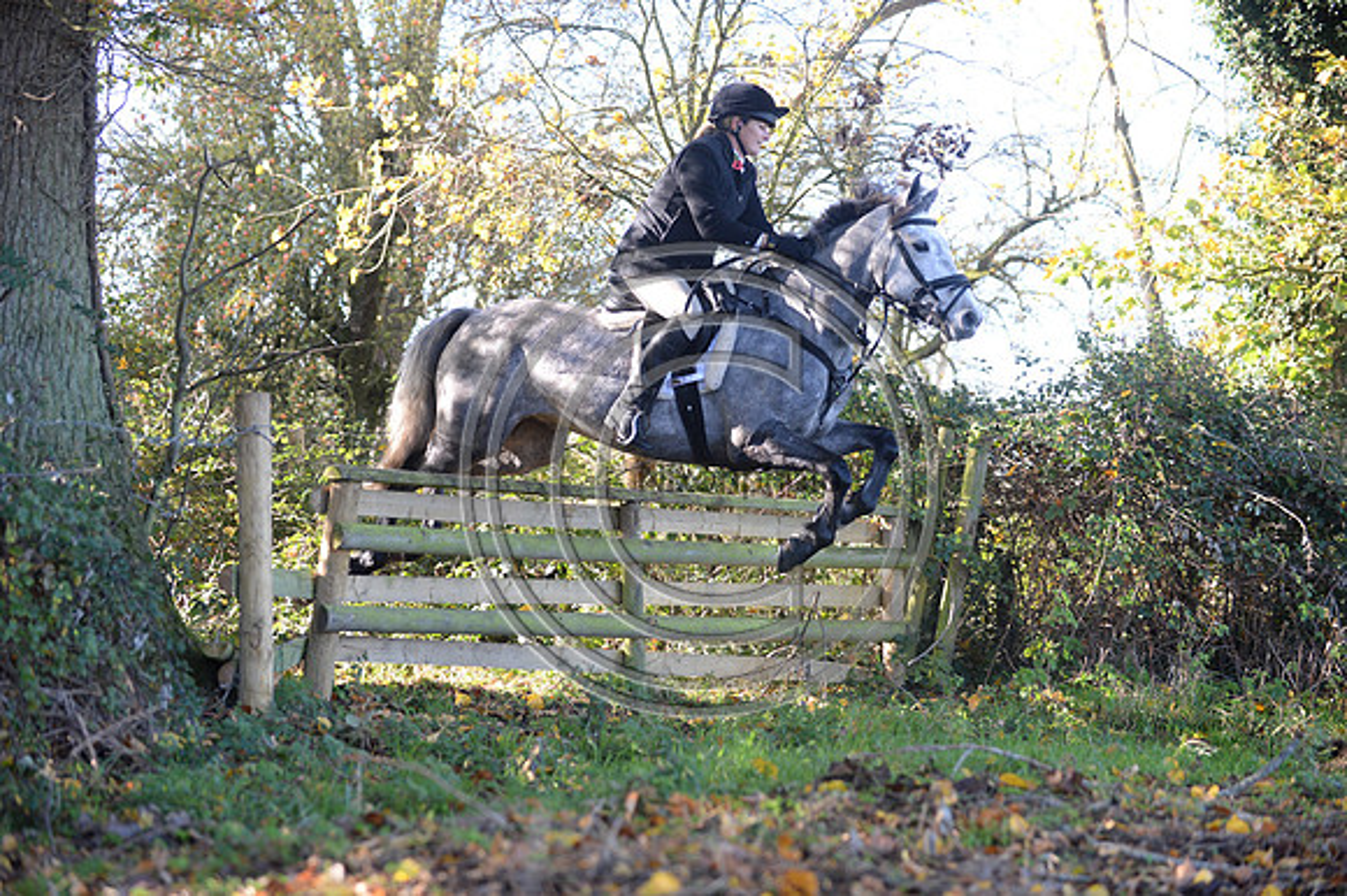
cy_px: 448
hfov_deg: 28.9
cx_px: 674
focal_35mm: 70
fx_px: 2618
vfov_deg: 19.4
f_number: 2.8
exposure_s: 1/1000
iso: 1000
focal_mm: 70
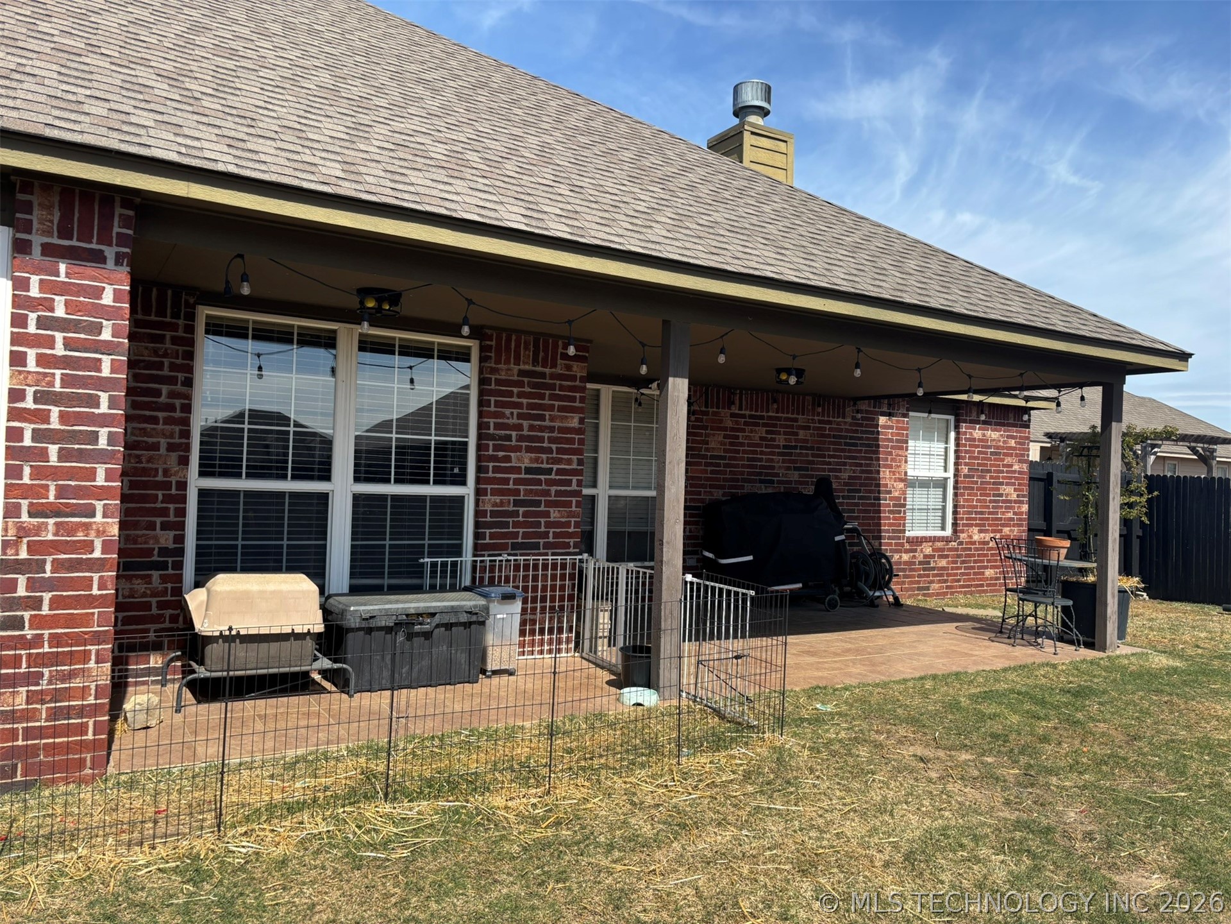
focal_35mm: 26
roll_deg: -2.0
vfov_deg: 53.1
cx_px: 616
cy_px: 462
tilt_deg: +0.4
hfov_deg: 67.3
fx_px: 925
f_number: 1.6
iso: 50
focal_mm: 5.96
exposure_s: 1/2398
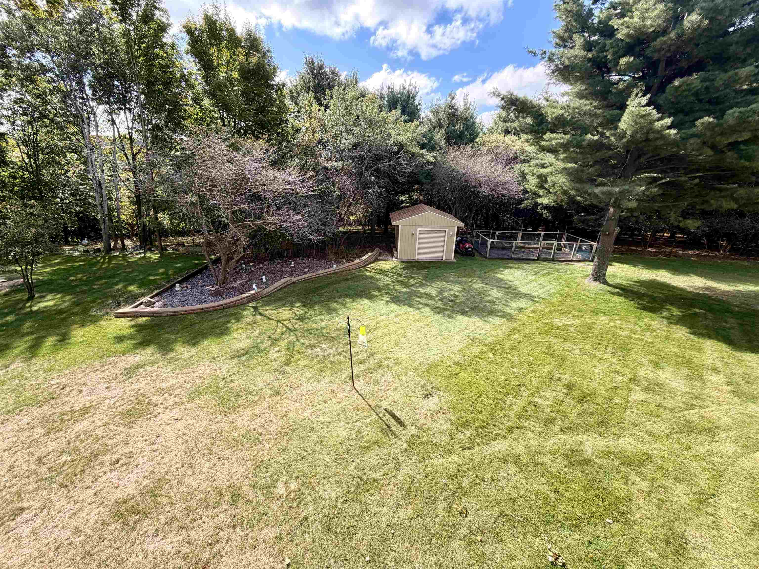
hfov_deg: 102.1
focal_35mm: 14
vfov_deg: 85.7
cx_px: 380
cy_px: 284
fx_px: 307
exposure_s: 1/424
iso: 64
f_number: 2.2
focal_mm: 2.22
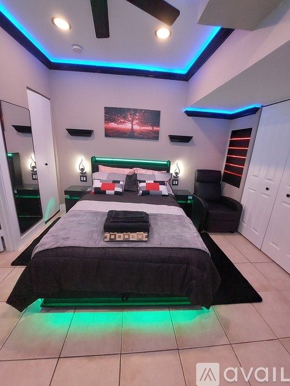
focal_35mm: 13
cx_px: 145
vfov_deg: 106.2
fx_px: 145
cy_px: 193
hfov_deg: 89.9
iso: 640
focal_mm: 1.74
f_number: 2.2
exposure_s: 1/24
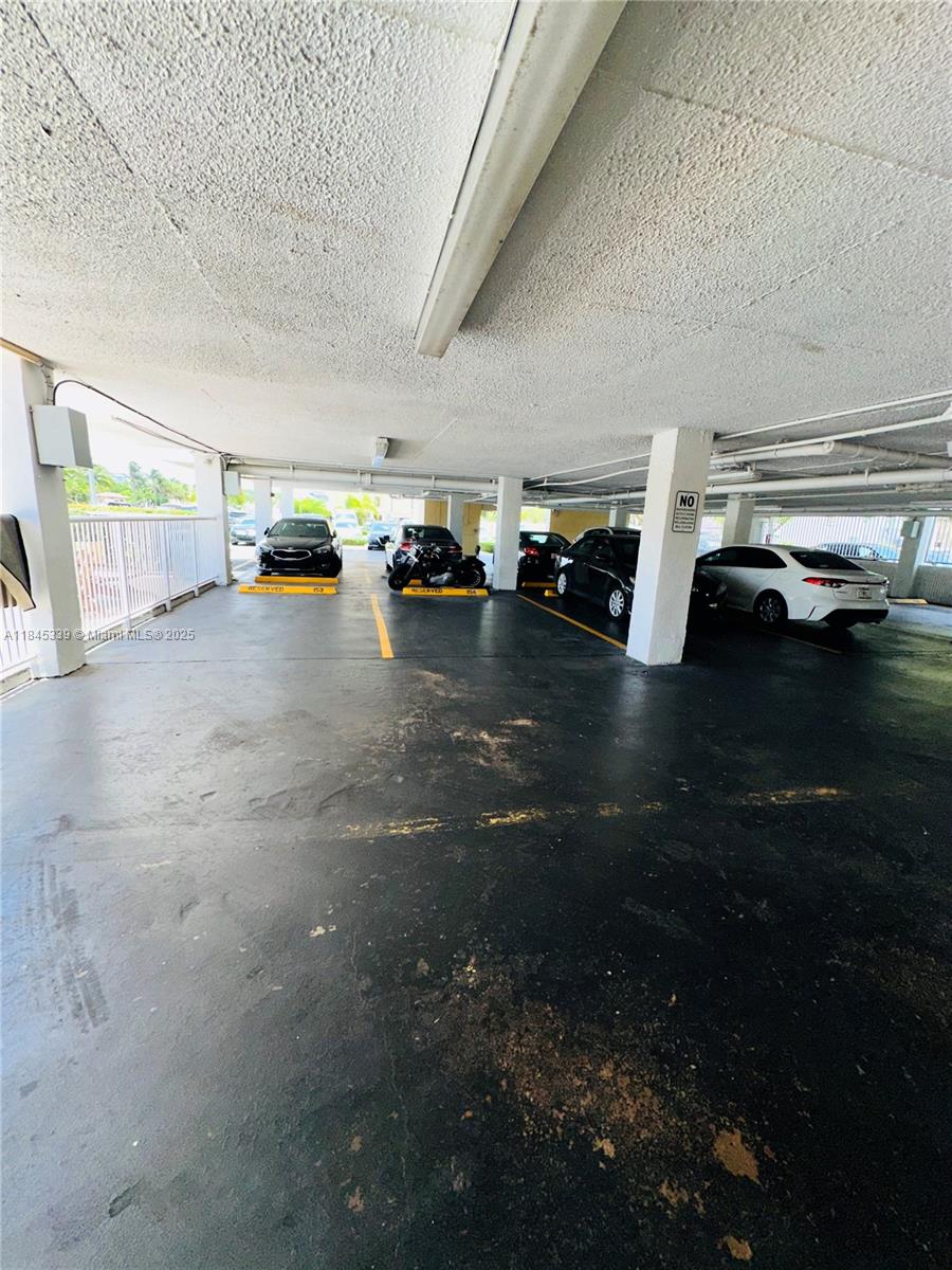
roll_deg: -4.2
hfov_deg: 85.7
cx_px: 476
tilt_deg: -11.7
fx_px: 513
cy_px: 635
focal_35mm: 14
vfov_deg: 102.1
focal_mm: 2.22
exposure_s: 1/373
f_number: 2.2
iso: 32
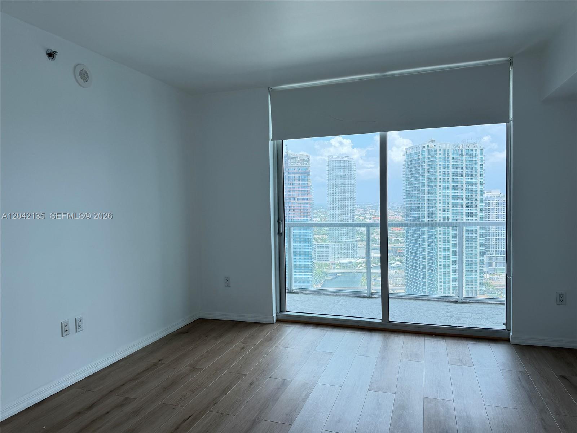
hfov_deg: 71.6
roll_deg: +1.1
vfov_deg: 56.8
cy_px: 216
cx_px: 288
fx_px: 400
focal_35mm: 24
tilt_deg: -2.2
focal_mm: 6.76
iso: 100
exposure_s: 1/765
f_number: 1.78
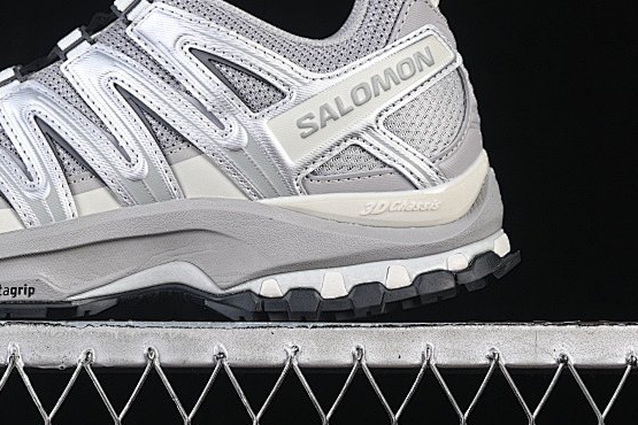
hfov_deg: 14.0
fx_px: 2587
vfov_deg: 9.4
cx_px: 122
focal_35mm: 146
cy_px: 64
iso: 160
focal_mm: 50
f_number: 7.1
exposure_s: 1/80
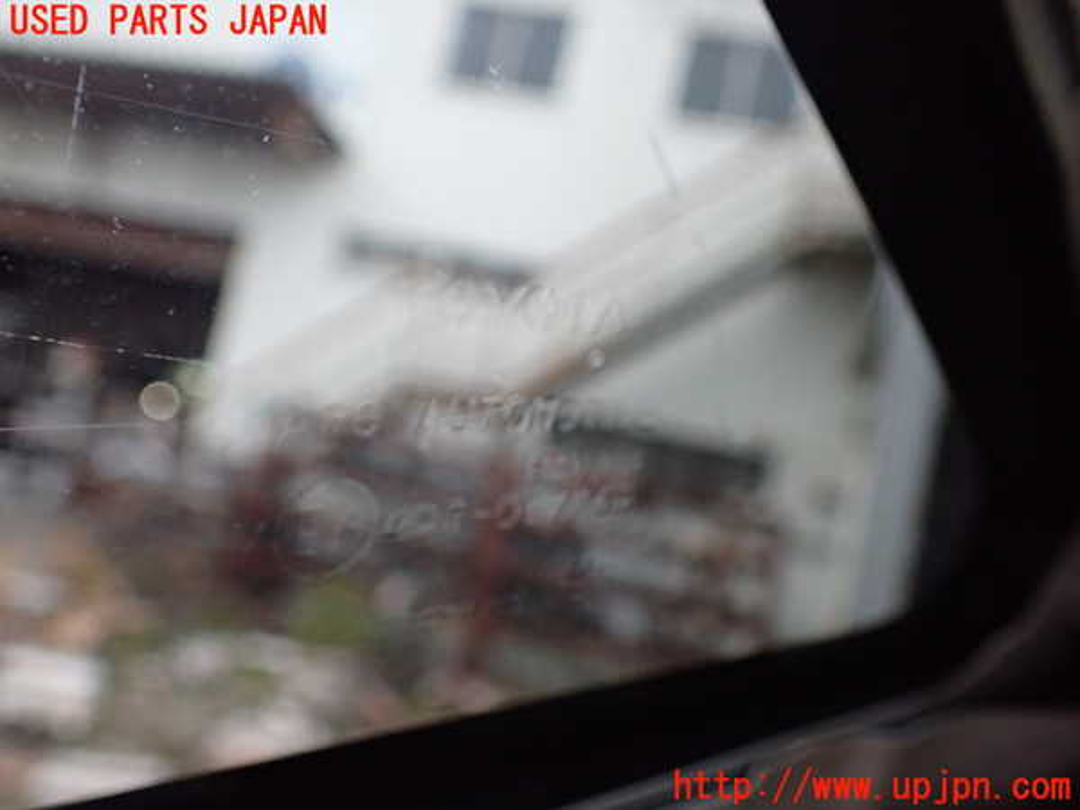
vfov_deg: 46.8
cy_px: 405
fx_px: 936
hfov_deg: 60.0
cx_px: 540
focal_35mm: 30
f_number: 2.3
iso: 800
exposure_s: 1/40
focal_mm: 5.4
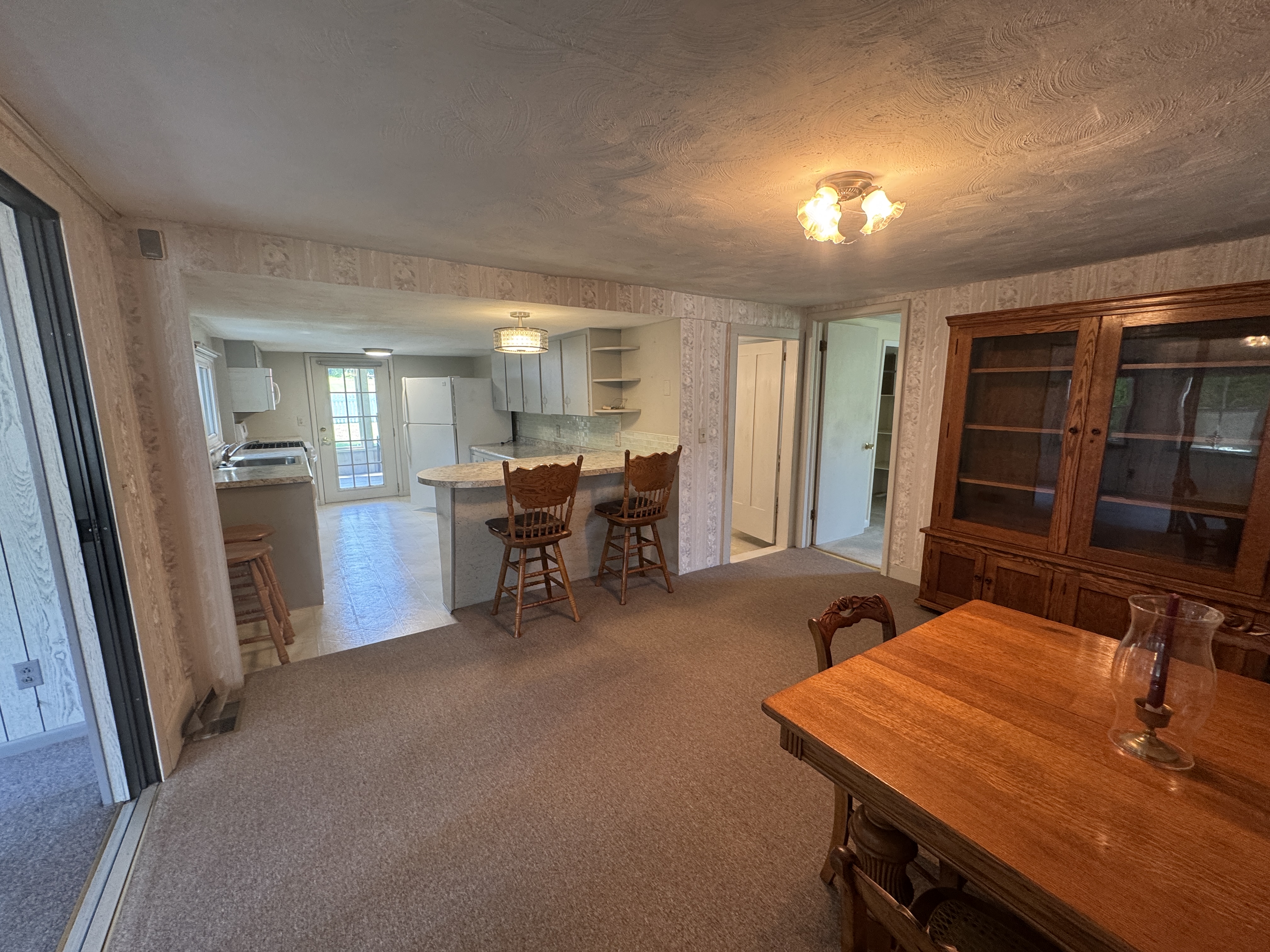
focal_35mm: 14
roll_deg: +0.3
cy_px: 476
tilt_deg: -10.1
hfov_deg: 102.1
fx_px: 514
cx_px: 635
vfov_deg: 85.7
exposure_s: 1/60
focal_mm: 2.22
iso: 200
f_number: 2.2
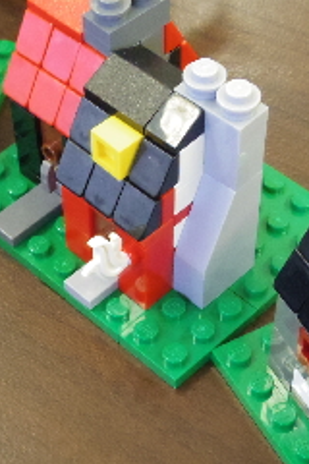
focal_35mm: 91
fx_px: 1172
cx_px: 66
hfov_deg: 14.9
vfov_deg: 22.3
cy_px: 282
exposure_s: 1/60
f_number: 4.5
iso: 1250
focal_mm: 6.3
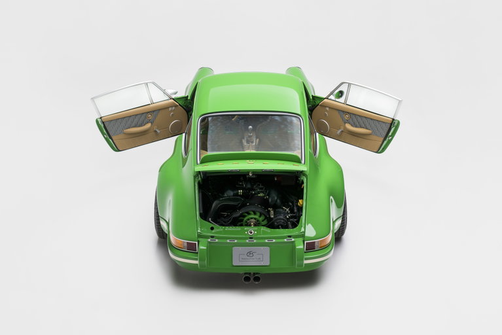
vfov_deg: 37.9
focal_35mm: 35
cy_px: 168
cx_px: 251
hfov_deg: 54.4
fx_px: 488
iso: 400
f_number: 4
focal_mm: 35
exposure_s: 1/20
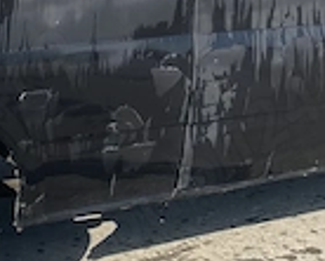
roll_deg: -0.1
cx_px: 82
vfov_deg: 12.9
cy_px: -193
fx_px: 1060
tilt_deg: -4.2
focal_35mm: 110
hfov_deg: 17.3
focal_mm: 4.25
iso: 32
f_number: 1.8
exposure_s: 1/1678
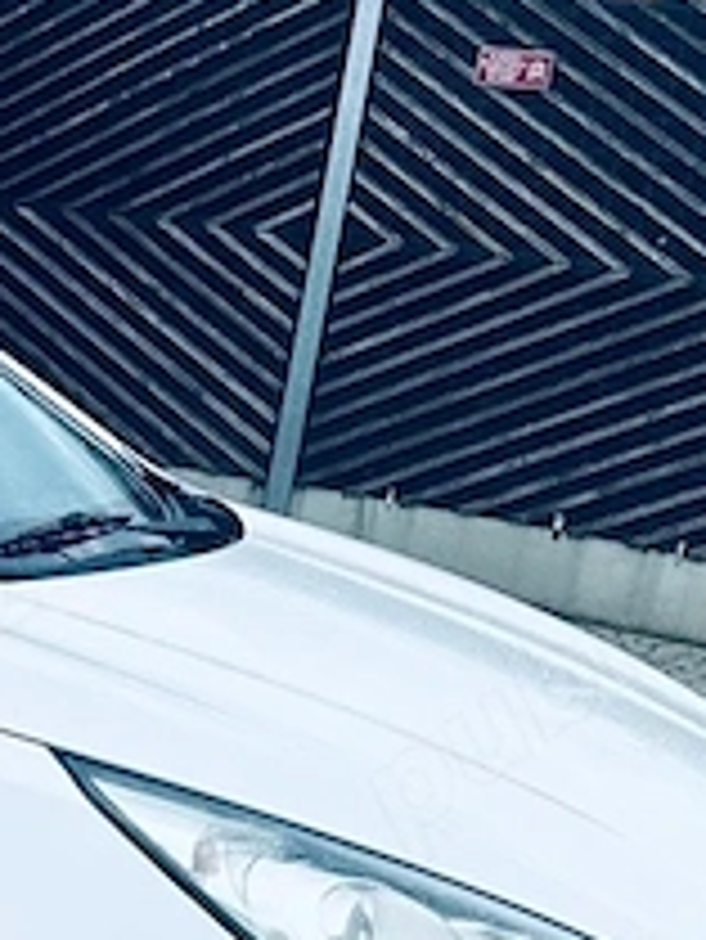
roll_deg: -6.3
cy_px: 724
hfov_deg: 14.2
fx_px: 2499
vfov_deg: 21.1
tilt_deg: -12.7
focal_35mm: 92
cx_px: -562
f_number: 1.78
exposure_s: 1/2469
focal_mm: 6.86
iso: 80
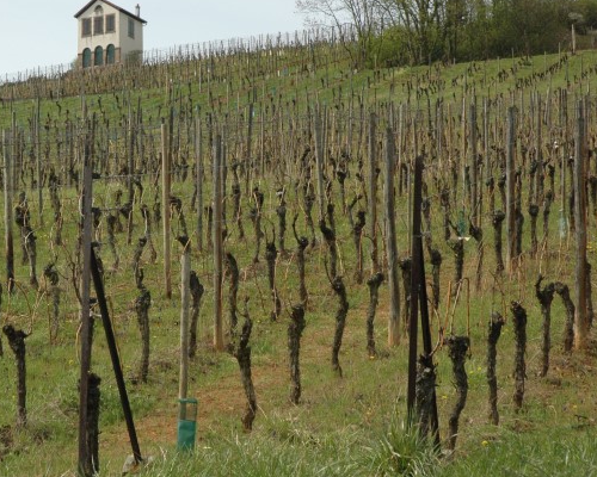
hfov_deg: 16.5
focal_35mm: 116
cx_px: 162
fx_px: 2050
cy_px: 199
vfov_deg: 13.3
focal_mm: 56
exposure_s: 1/350
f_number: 9.5
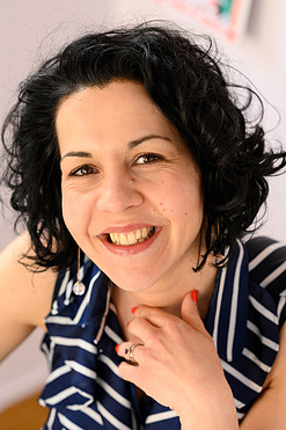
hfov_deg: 13.3
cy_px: 253
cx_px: 153
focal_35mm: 103
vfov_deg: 19.8
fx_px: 1228
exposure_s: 1/160
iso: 400
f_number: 4
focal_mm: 85
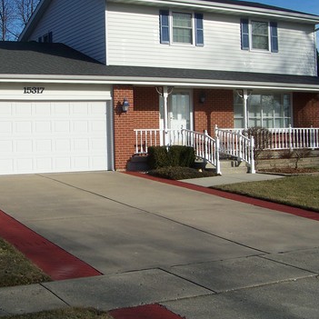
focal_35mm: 58
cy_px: 145
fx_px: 605
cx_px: 124
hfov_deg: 29.5
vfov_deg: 29.5
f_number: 4
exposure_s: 1/640
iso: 64
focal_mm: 5.85
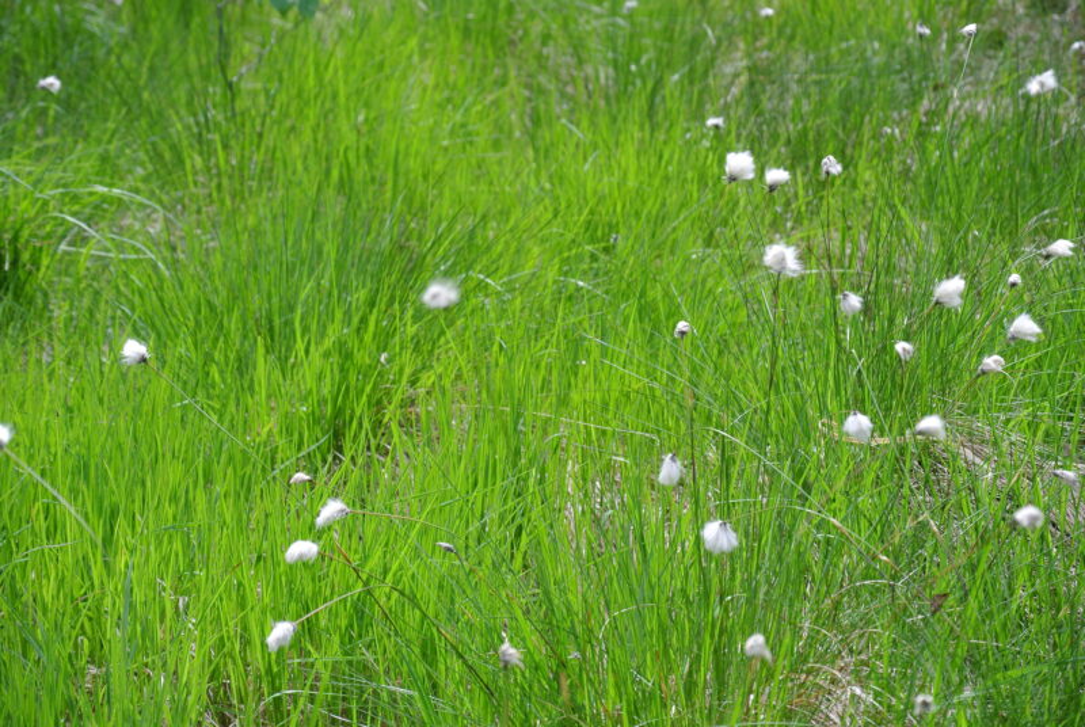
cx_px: 542
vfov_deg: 9.6
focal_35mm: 143
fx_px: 4316
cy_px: 364
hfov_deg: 14.3
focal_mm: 53.1
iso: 100
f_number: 4.2
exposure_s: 1/200
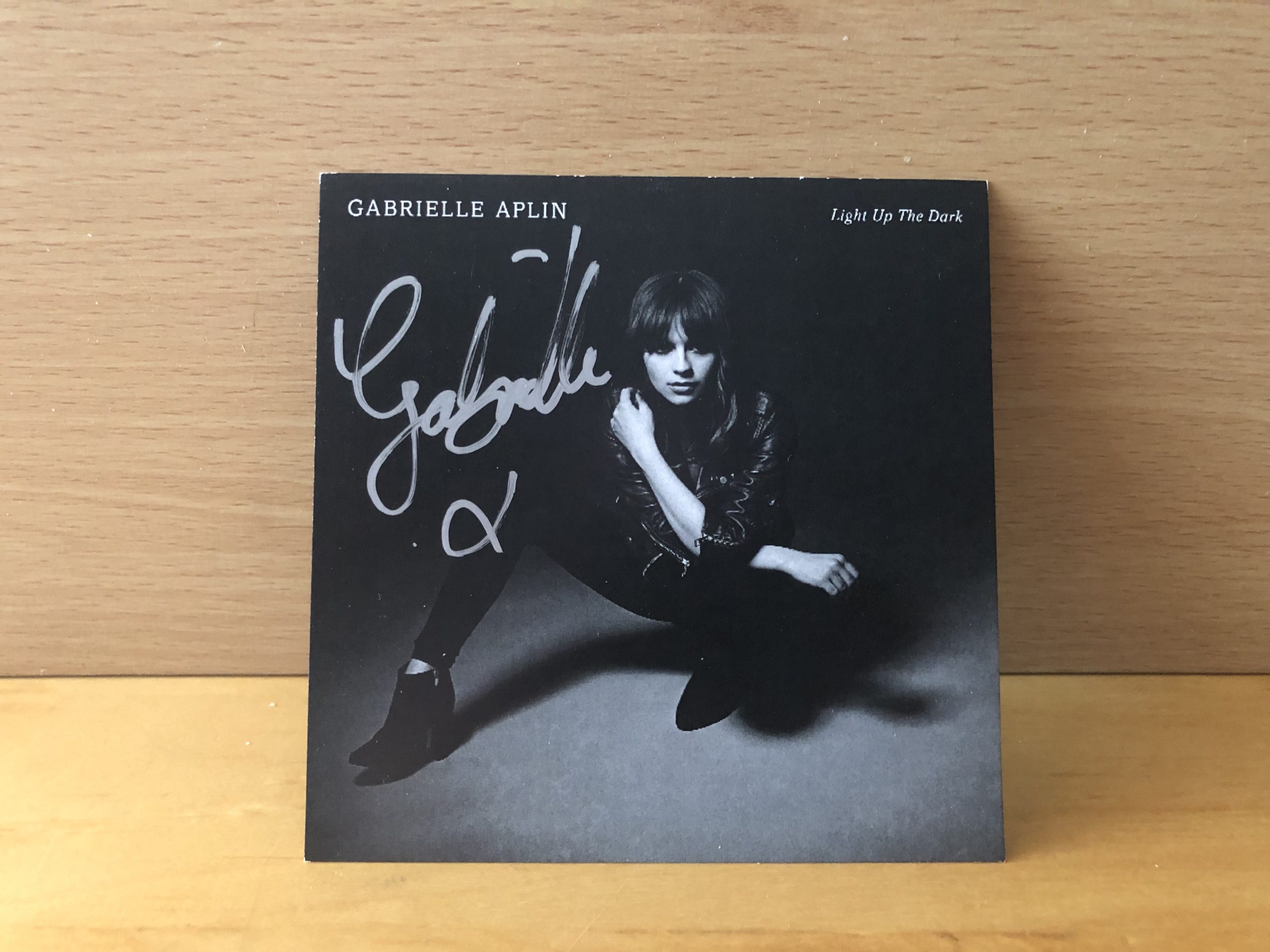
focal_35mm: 28
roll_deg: -2.7
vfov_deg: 49.7
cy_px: 476
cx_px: 635
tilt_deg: -25.7
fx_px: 1027
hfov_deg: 63.4
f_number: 1.8
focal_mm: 3.99
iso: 125
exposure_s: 1/4
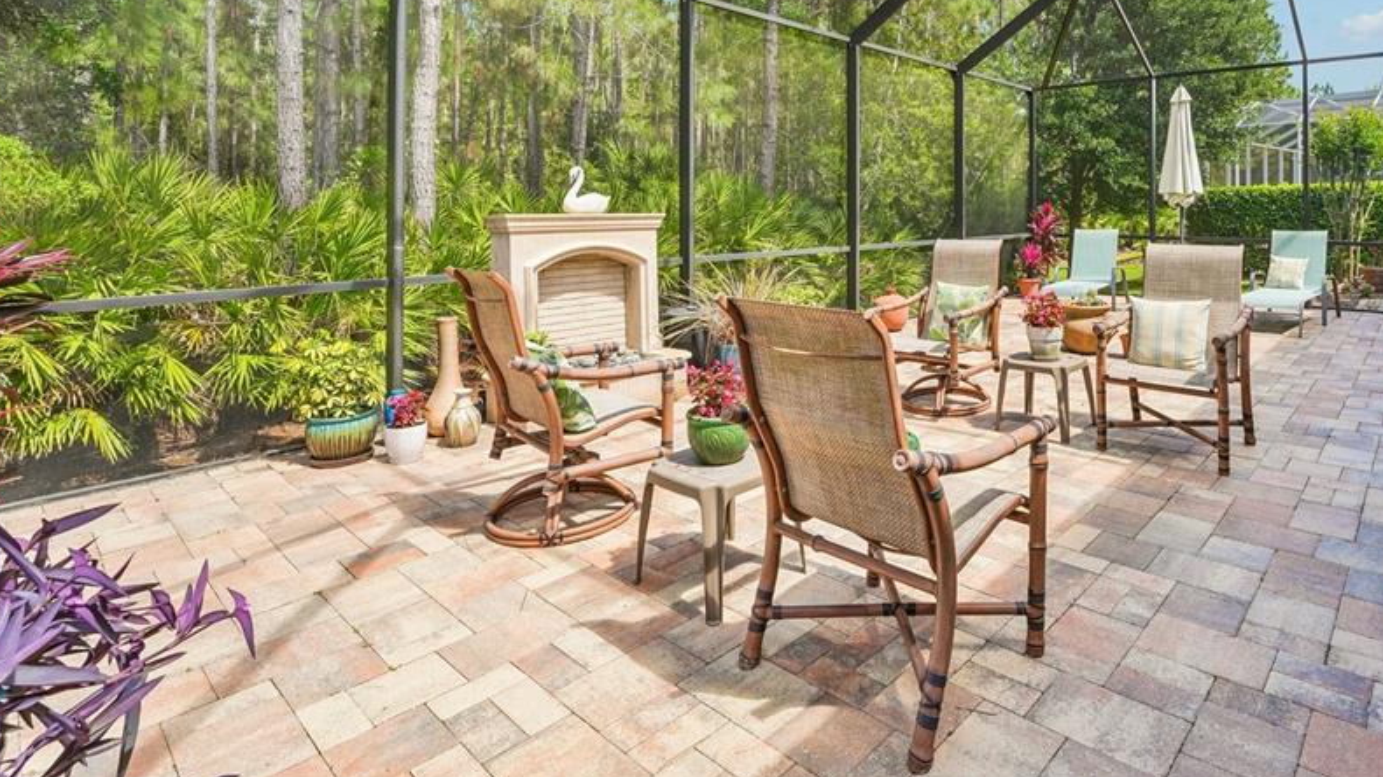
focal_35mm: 19
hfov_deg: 87.6
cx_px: 874
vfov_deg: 55.5
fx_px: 697
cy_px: 192
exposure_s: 1/30
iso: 100
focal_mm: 14
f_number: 11
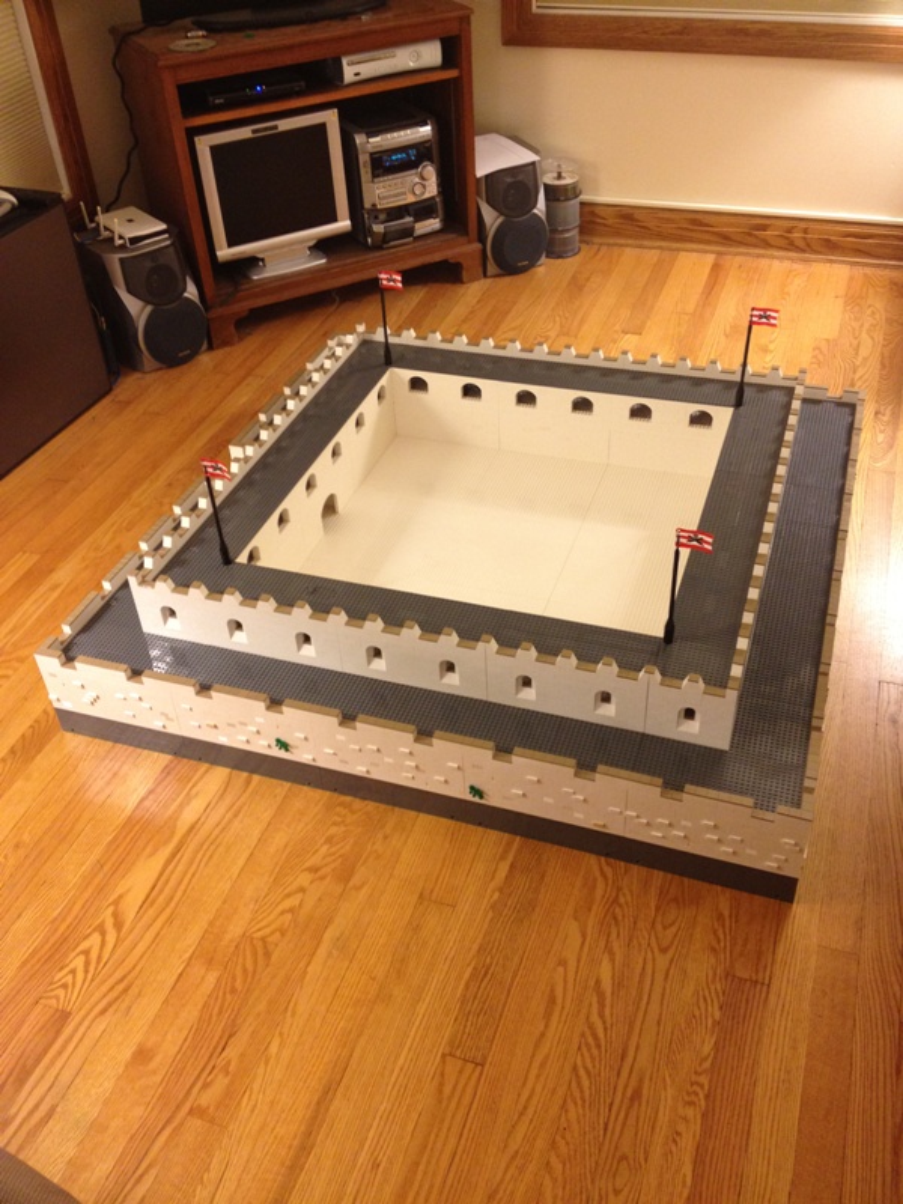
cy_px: 602
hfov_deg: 40.7
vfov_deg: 52.6
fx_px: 1217
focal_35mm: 35
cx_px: 452
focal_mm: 4.28
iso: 160
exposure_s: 1/20
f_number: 2.4
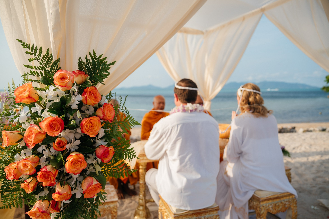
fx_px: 219
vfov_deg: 53.1
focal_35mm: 24
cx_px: 164
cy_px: 110
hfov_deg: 73.7
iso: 100
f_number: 2.8
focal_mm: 24
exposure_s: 1/500
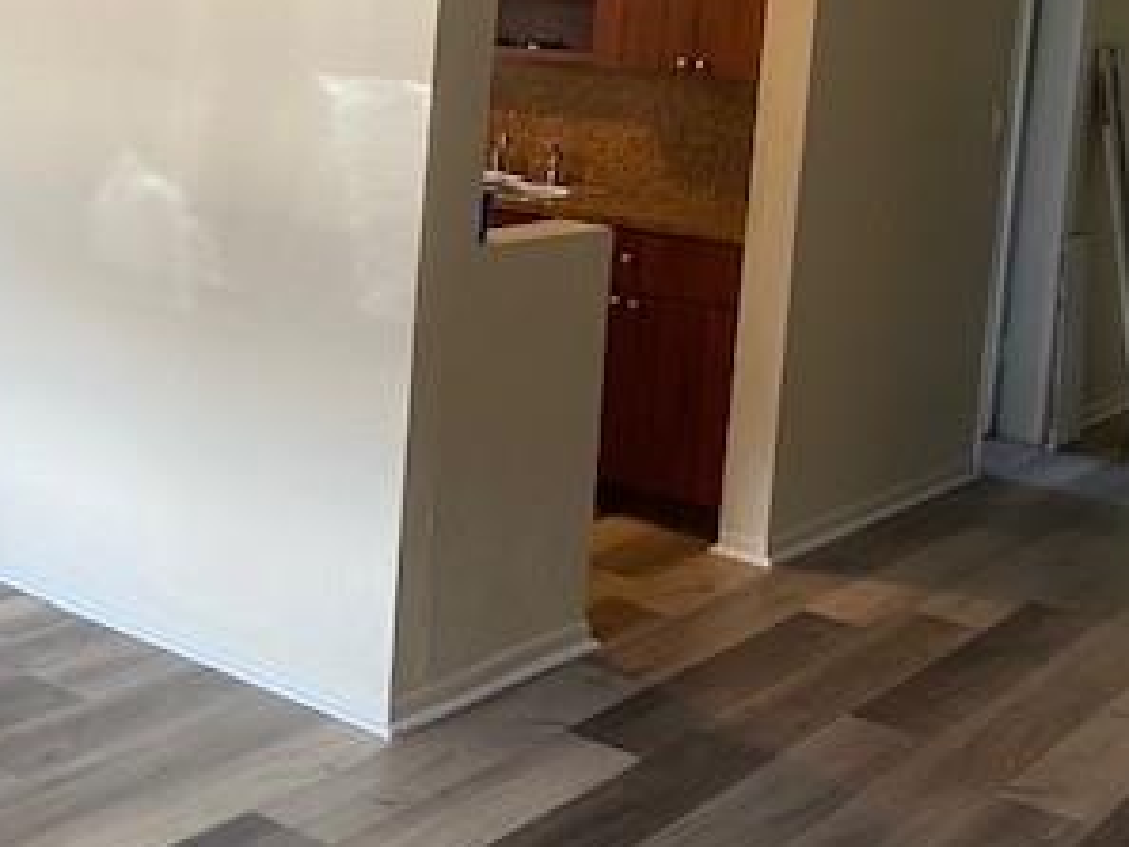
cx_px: 76
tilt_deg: -5.7
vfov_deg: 25.6
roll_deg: -3.4
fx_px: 1827
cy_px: 141
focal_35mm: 56
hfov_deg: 32.3
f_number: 1.8
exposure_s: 1/91
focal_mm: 4.25
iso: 125
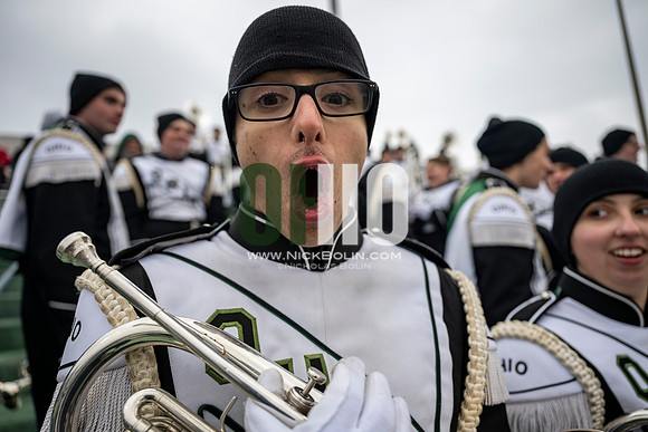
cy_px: 216
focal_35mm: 24
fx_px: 432
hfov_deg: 73.7
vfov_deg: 53.2
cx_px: 324
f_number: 2.8
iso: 160
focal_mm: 24
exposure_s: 1/500
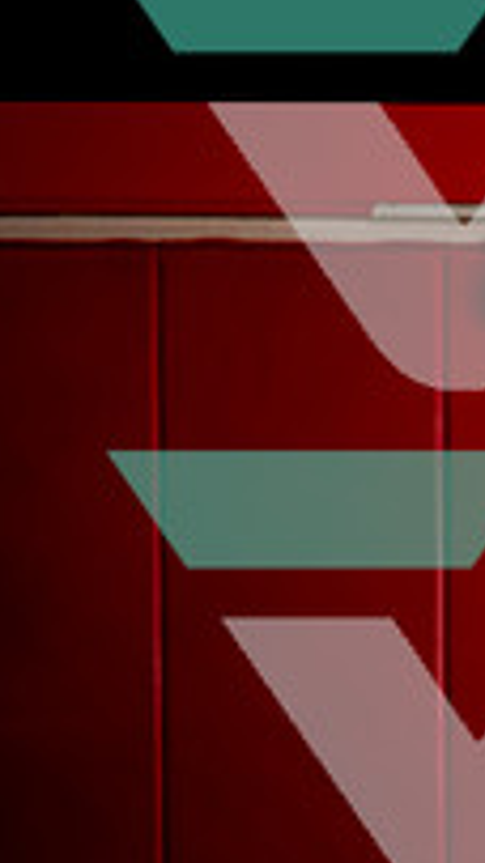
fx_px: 1648
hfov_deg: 12.7
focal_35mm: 72
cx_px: 1191
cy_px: 678
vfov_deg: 28.8
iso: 100
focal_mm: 24
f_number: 1.4
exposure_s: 1/500
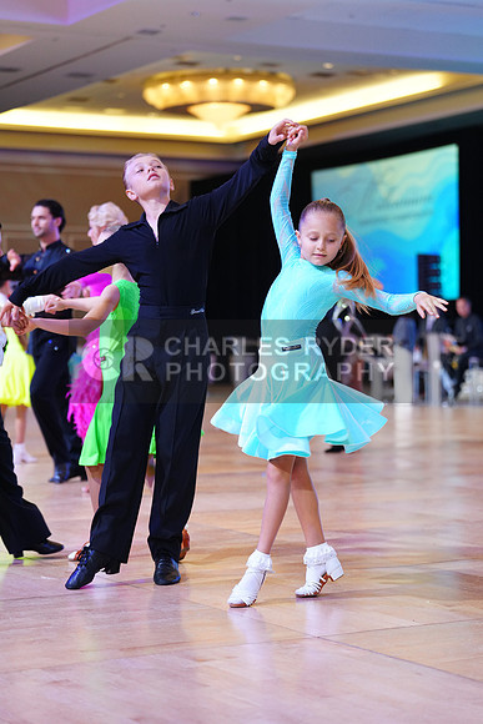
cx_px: 242
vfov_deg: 25.7
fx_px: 1589
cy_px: 362
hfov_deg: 17.3
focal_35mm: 79
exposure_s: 1/250
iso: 1600
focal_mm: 79
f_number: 2.8
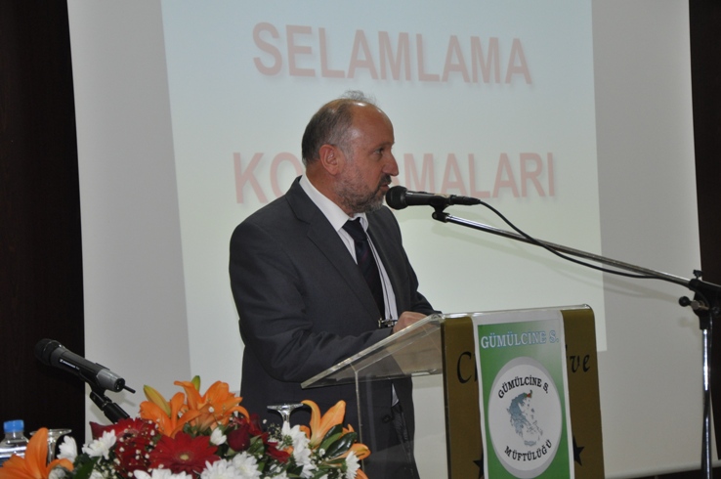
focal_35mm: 112
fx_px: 2250
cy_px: 240
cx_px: 360
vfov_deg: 12.1
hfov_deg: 18.2
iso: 800
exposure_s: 1/60
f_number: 5.3
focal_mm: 75
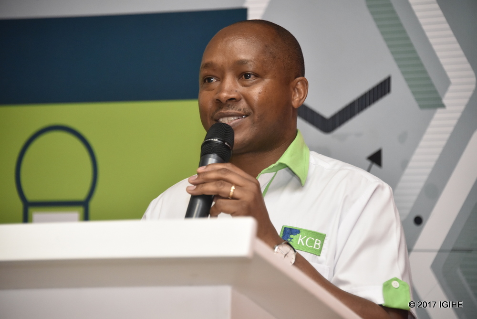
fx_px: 2519
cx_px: 238
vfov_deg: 7.2
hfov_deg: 10.8
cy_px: 160
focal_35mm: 190
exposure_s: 1/100
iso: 5000
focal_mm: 190
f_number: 5.6
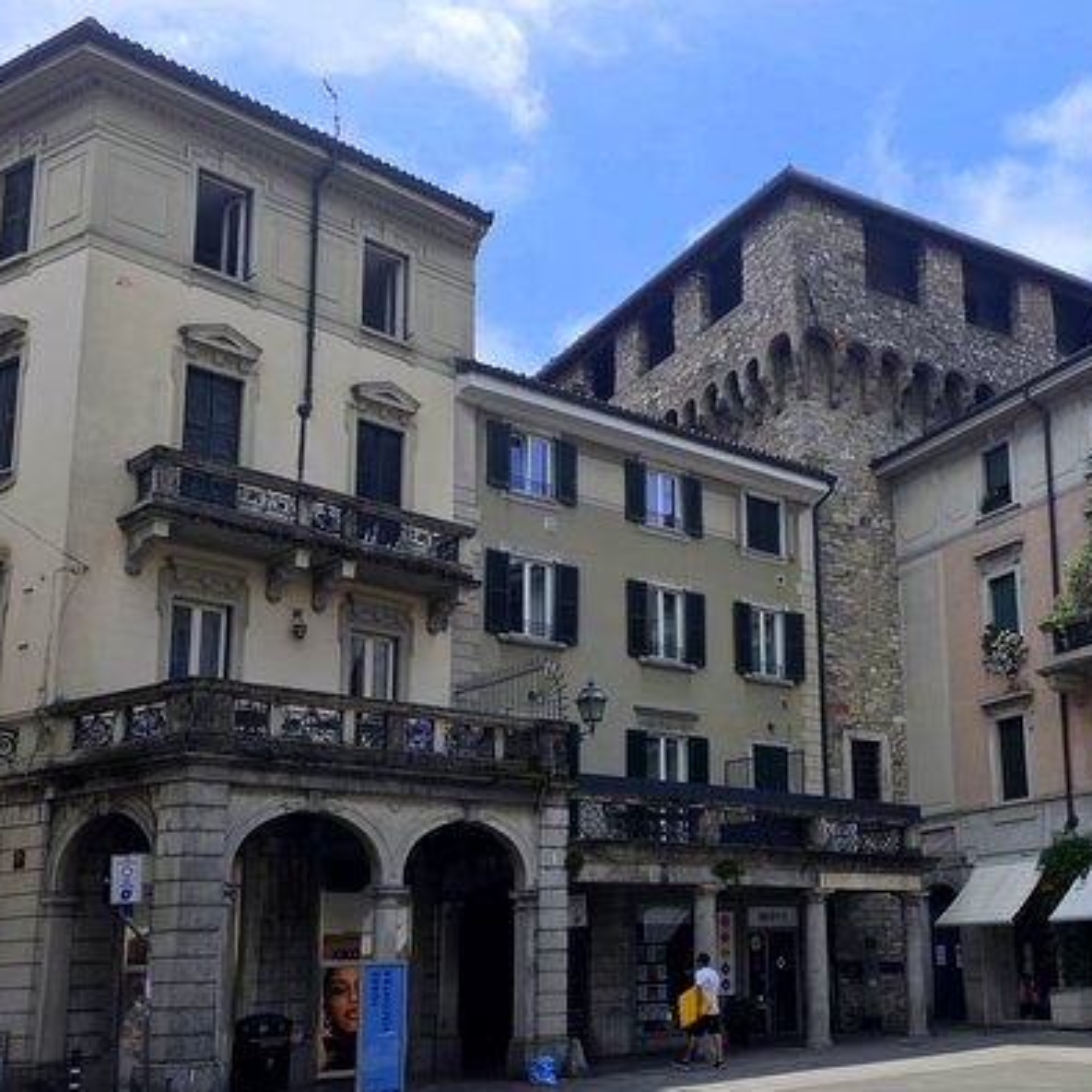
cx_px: 774
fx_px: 1178
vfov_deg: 49.6
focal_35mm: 33
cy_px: 618
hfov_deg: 48.4
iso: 80
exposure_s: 1/5958
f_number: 1.7
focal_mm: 6.3
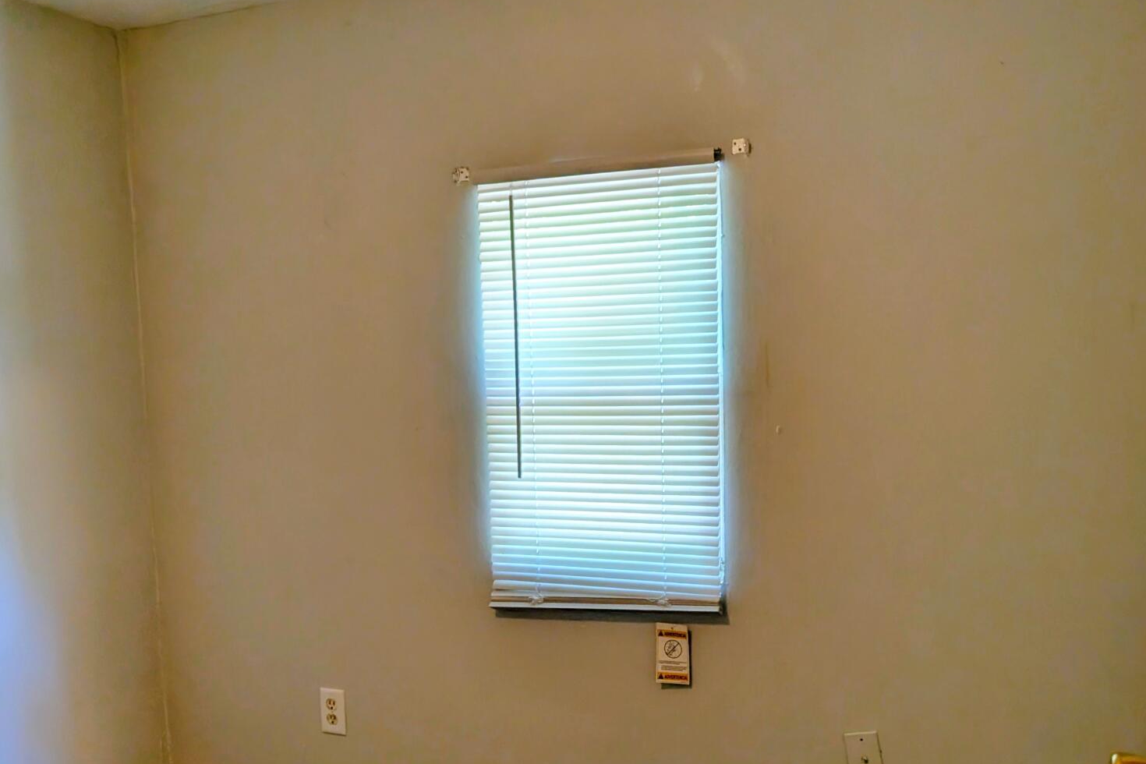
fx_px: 1082
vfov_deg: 38.4
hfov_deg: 55.8
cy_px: 511
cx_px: 574
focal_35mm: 34
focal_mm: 6.9
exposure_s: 1/169
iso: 1253
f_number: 1.68
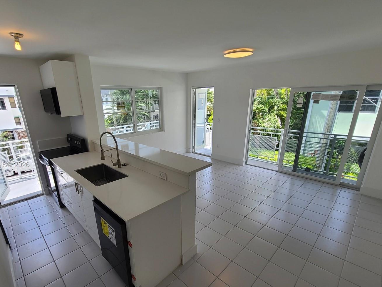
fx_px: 177
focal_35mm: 16
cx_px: 173
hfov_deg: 94.2
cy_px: 165
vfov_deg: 77.6
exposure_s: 1/297
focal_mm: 2.2
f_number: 2.2
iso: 50
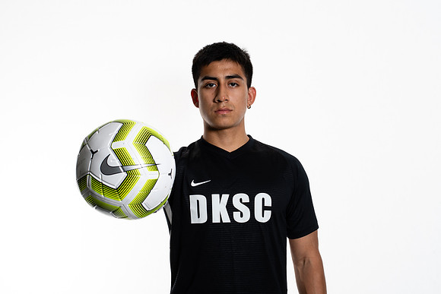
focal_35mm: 75
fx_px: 919
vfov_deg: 18.2
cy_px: 147
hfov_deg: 27.0
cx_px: 220
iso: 100
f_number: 11
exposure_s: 1/200
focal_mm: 50
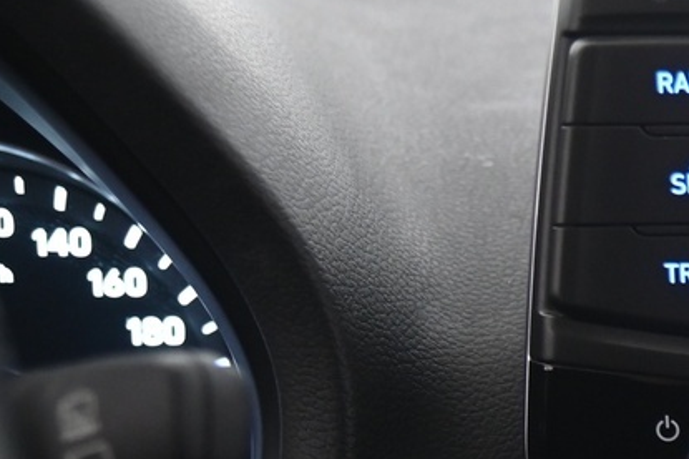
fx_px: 2543
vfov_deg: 9.9
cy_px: 773
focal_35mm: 133
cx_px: 1242
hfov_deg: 13.8
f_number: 4
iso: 2000
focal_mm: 34
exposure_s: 1/15
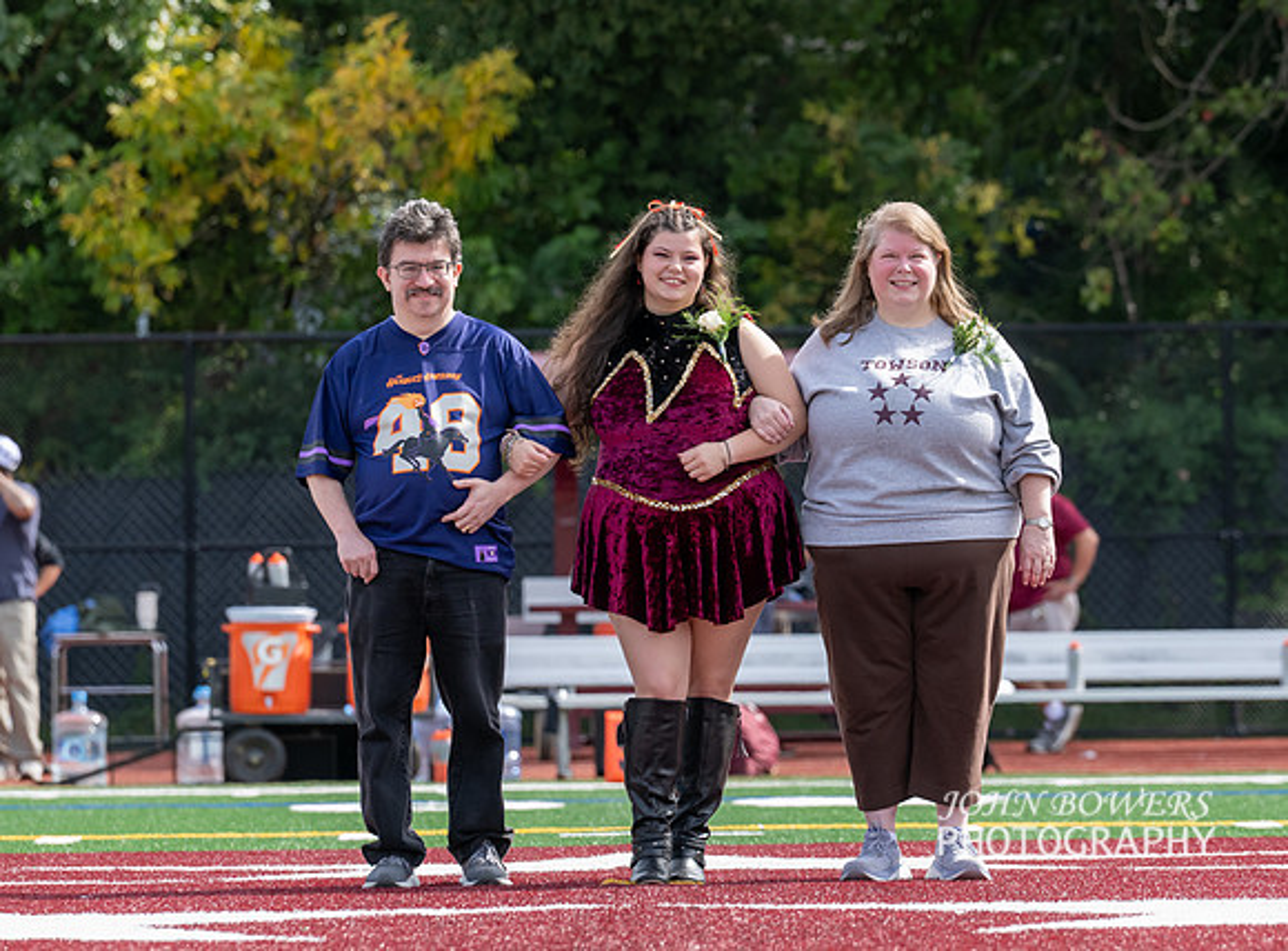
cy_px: 432
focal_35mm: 293
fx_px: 10832
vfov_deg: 5.0
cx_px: 832
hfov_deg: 6.8
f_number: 5.6
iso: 500
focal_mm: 200
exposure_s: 1/1000
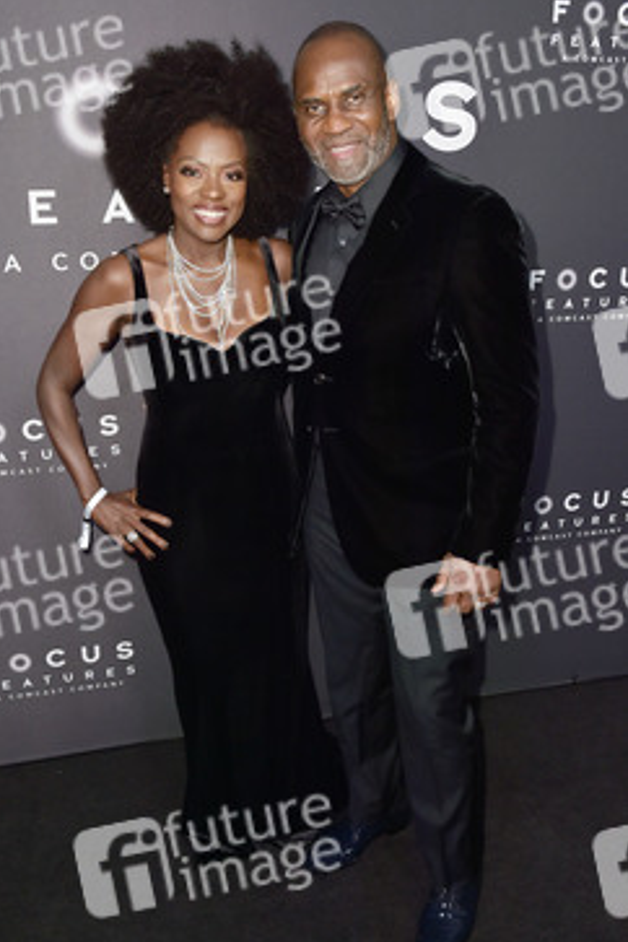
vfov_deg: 58.7
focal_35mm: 32
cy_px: 467
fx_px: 837
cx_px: 284
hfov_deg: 41.1
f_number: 6.3
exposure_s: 1/320
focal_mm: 29
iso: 500
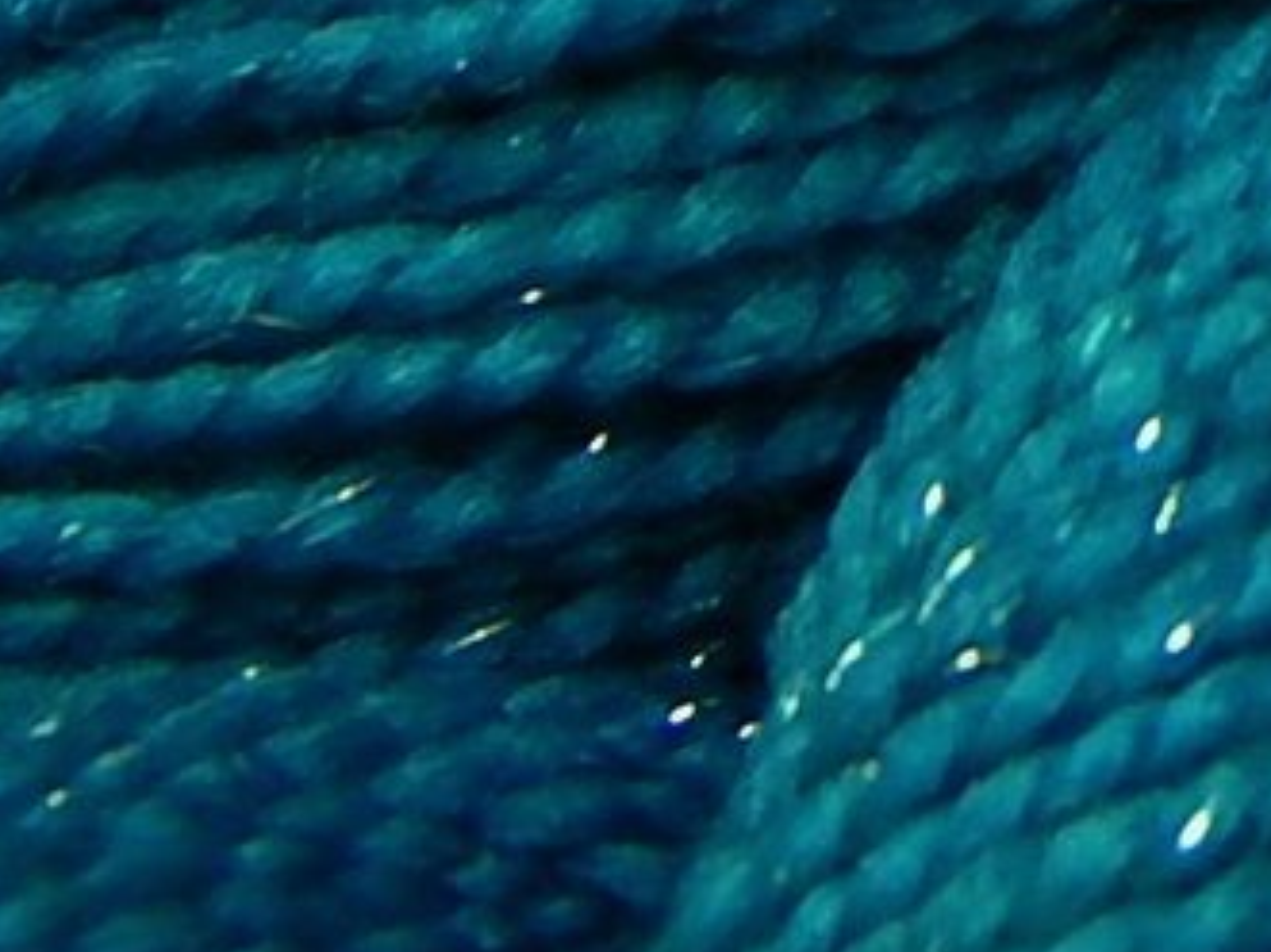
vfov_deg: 2.7
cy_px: -1121
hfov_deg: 3.6
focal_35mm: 546
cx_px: 2116
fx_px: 20040
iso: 125
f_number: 4.4
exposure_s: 1/15
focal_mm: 16.6
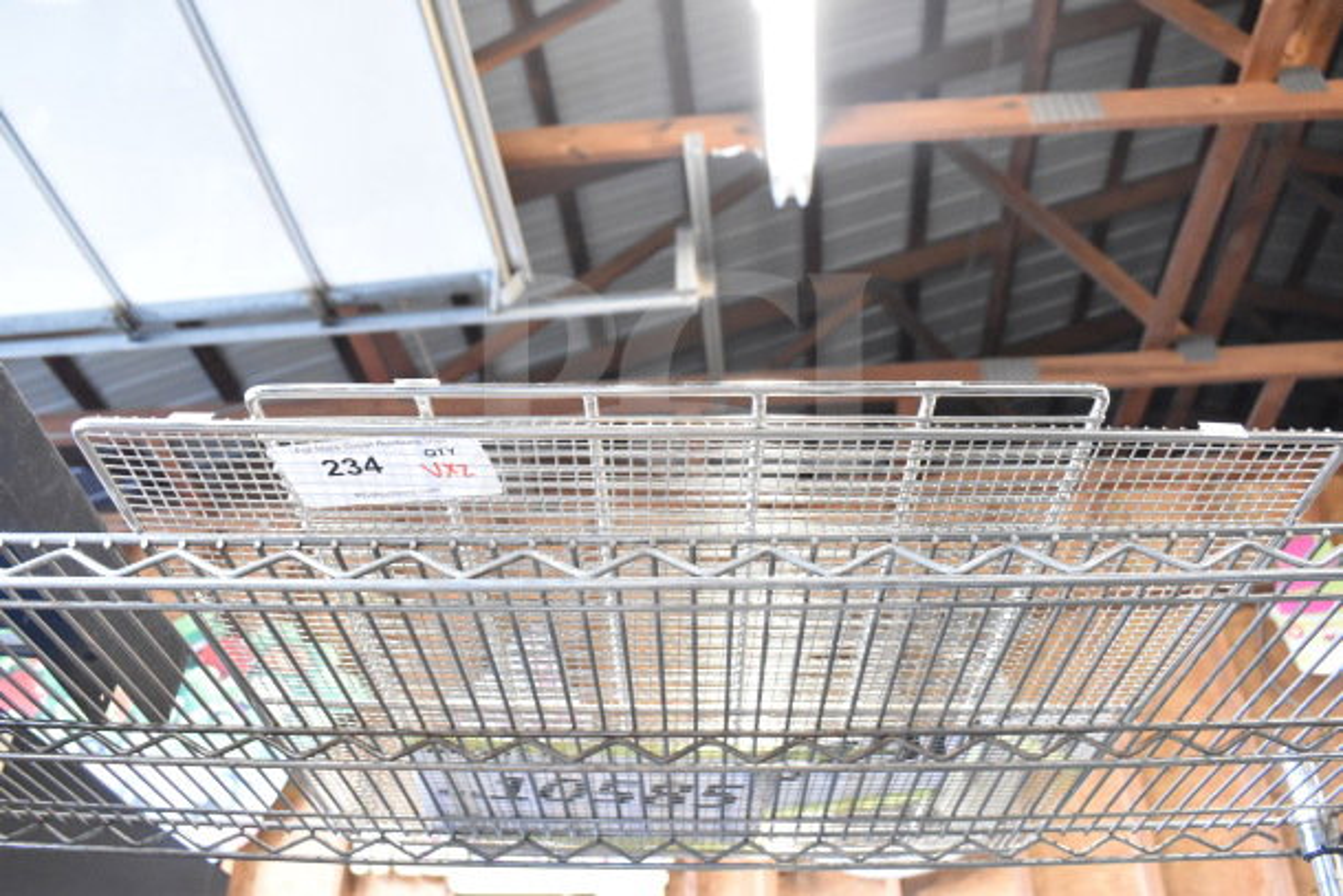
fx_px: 1119
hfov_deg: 61.9
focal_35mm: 30
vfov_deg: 43.6
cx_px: 672
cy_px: 448
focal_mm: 20
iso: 6400
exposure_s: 1/125
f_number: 5.6
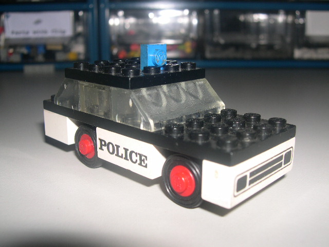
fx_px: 361
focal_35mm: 38
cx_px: 164
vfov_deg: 37.7
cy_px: 124
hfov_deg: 49.0
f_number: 7.6
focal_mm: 8
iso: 100
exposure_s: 1/60
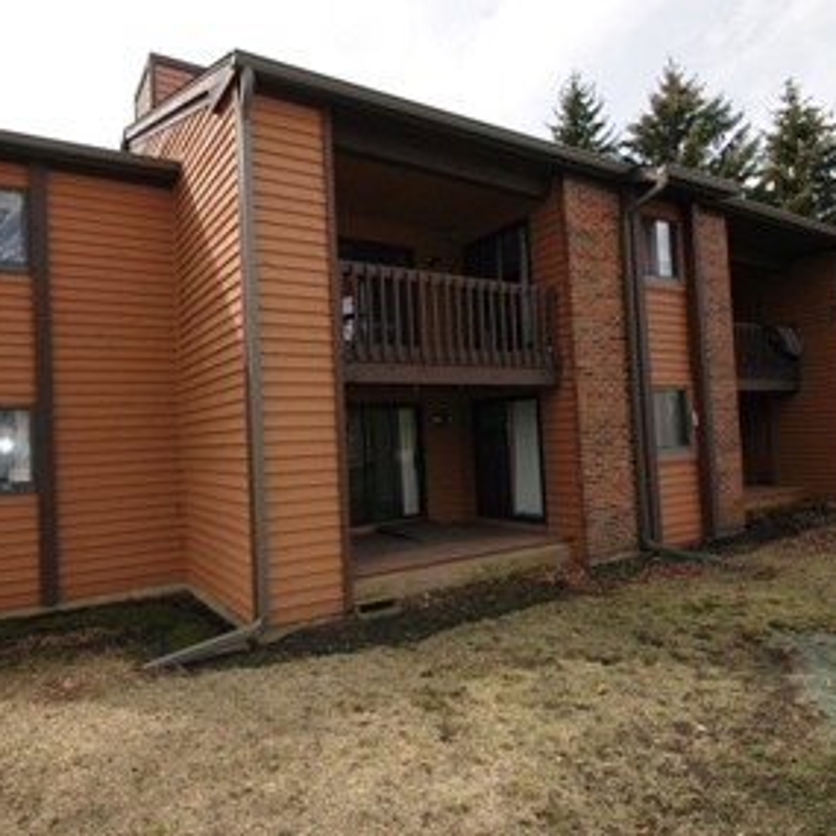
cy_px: 414
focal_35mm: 20
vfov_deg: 74.8
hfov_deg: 73.5
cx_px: 311
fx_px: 546
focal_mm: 10
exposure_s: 1/320
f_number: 9
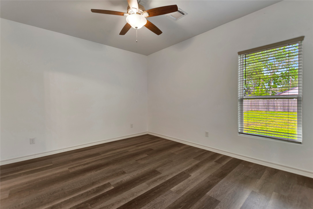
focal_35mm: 15
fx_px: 130
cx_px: 156
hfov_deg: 100.4
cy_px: 104
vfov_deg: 77.3
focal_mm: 10
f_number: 5.6
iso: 100
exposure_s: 1/30
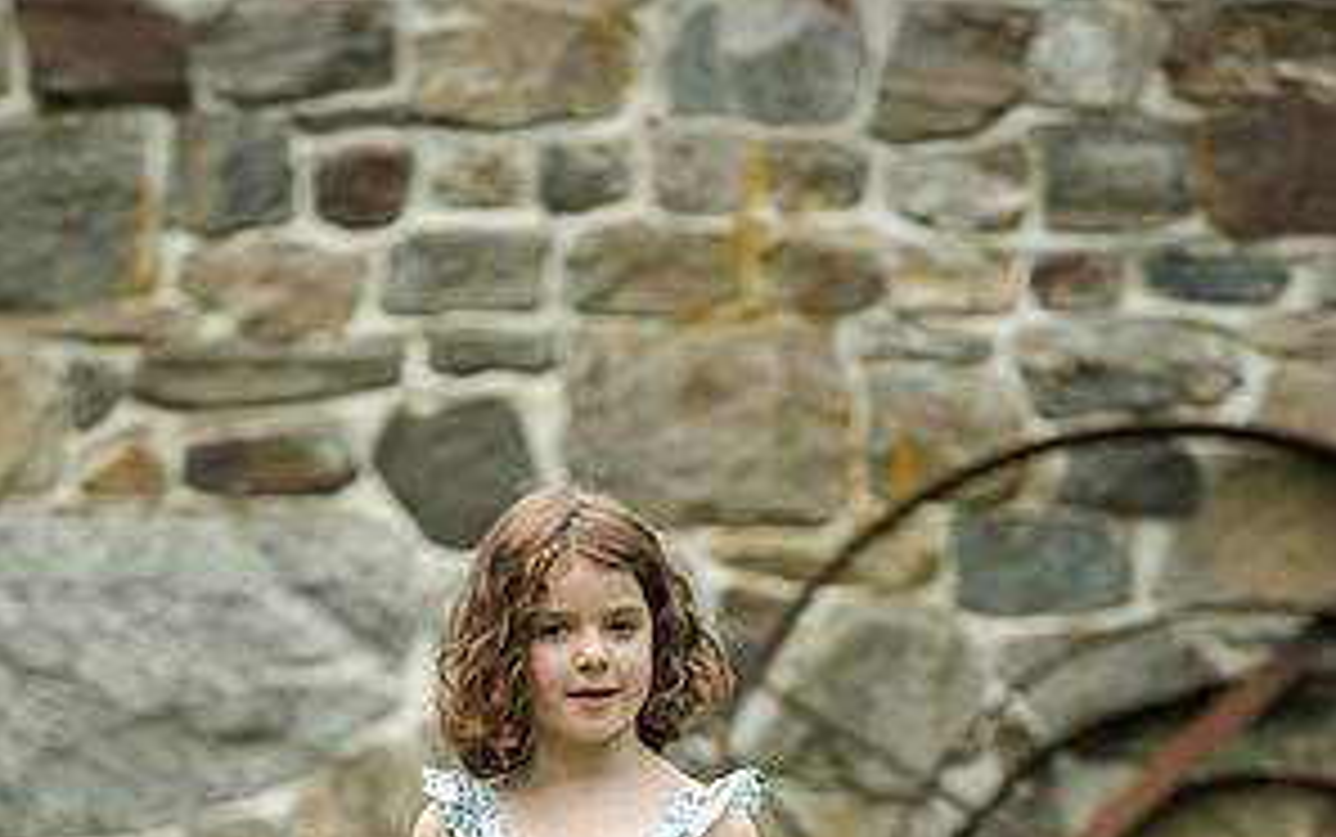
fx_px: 8998
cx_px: 666
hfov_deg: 8.5
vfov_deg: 5.3
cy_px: 1008
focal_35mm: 247
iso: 640
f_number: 4
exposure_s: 1/2500
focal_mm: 160
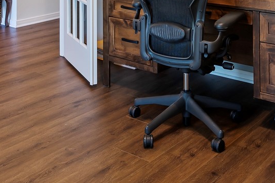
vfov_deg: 19.8
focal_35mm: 61
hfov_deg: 32.9
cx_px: 144
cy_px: -78
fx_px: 466
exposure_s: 1/1.67
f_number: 6.3
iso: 125
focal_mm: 15
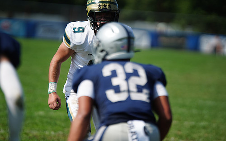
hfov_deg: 5.9
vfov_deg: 3.7
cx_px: 113
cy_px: 63
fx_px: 2186
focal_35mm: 355
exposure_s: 1/6400
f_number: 2.8
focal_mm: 300
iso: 400
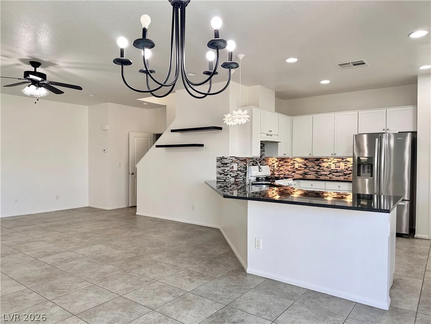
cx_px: 216
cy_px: 162
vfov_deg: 56.8
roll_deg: -0.2
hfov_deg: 71.6
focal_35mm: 24
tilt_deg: -1.0
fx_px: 299
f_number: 1.78
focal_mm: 6.86
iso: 125
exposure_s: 1/120
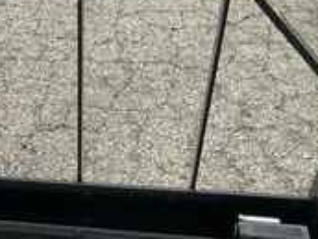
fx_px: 597
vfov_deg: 22.3
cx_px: 6
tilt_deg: -36.2
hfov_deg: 28.2
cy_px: 193
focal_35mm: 65
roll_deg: +1.8
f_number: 1.8
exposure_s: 1/635
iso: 25
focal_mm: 3
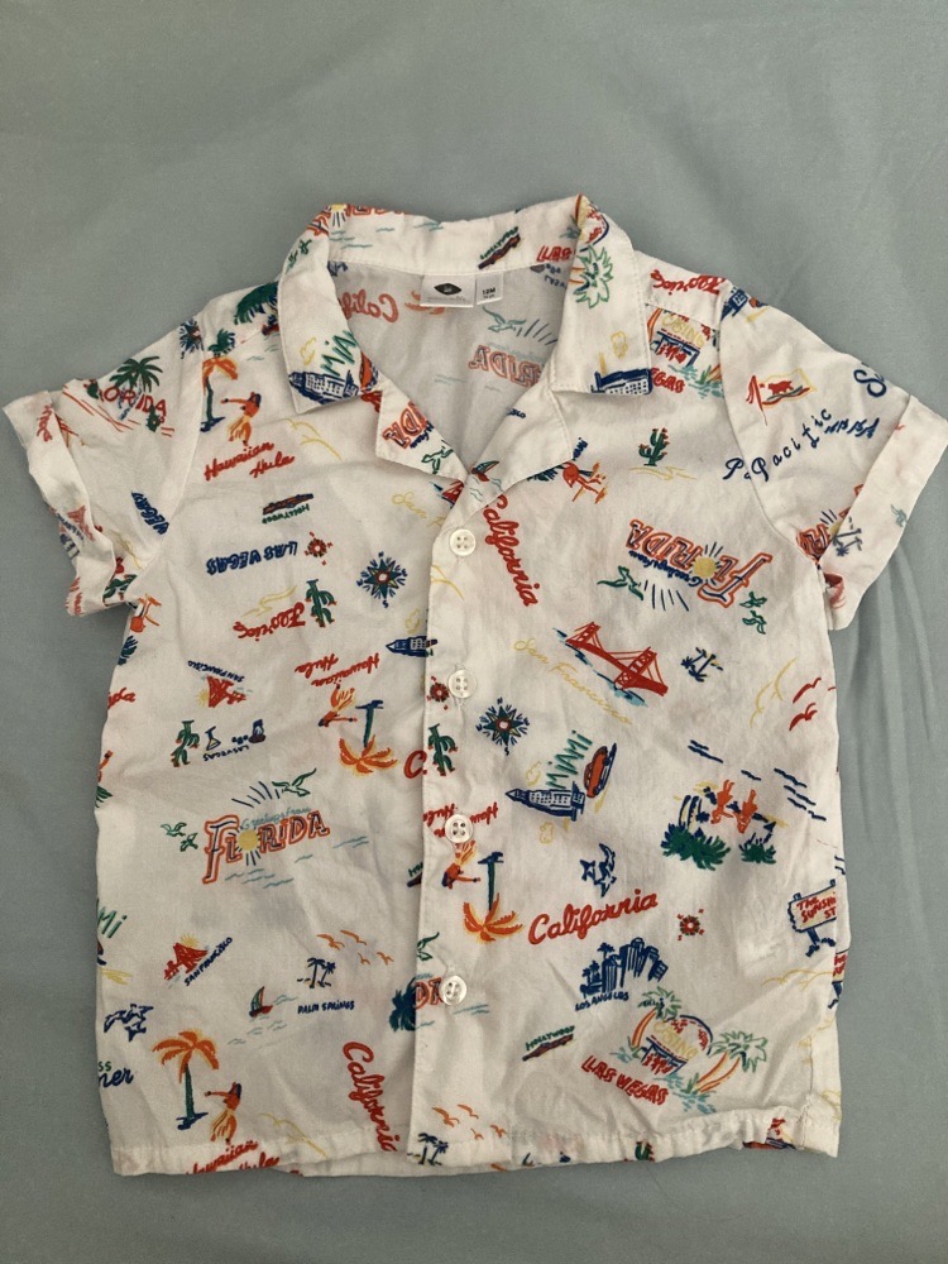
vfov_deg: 63.4
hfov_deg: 49.7
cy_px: 632
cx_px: 474
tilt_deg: -81.2
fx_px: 1022
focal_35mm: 28
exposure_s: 1/51
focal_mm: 3.99
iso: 320
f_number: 1.8
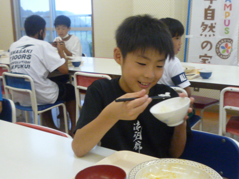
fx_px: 318
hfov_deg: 41.2
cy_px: 90
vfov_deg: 31.5
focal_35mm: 46
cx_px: 120
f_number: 2.8
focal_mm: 4.5
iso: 400
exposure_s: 1/50
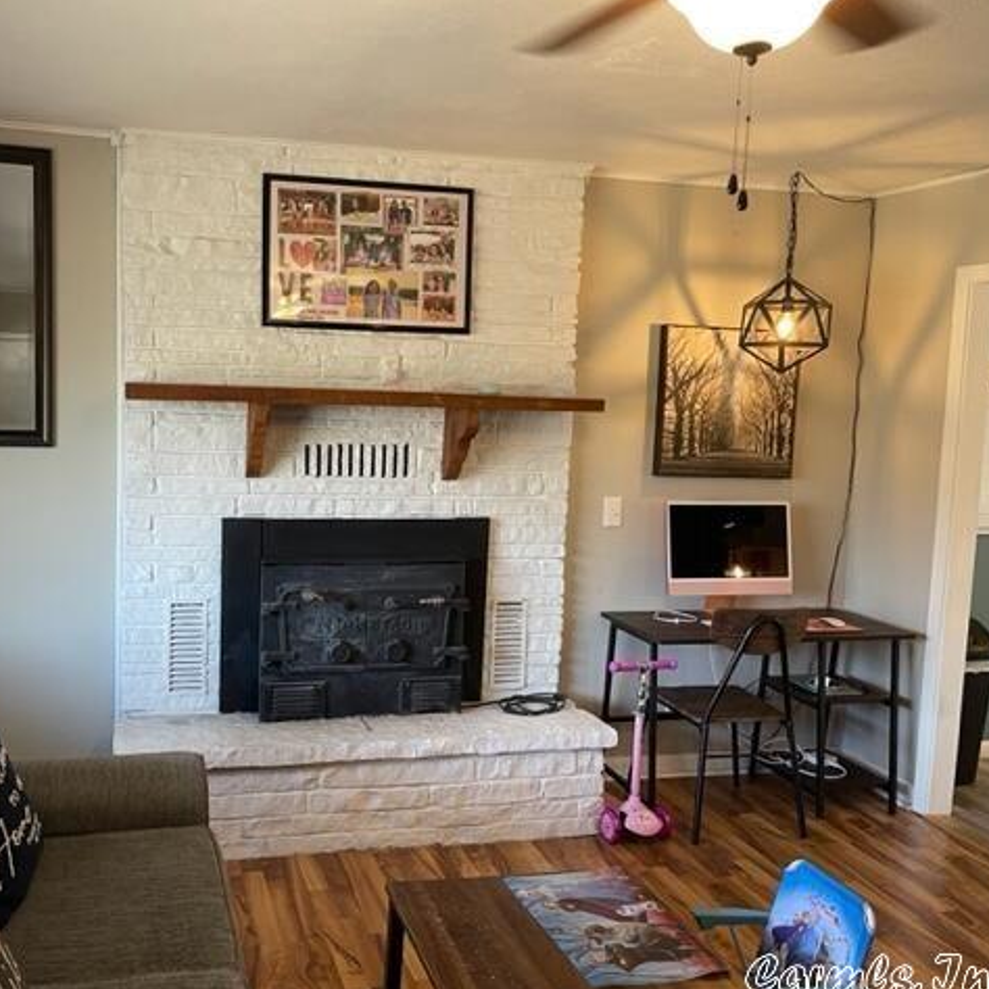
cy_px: 494
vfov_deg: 52.5
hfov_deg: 51.7
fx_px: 1002
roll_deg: -1.2
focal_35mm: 31
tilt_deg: -6.5
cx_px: 344
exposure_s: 1/60
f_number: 1.6
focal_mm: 5.1
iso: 125
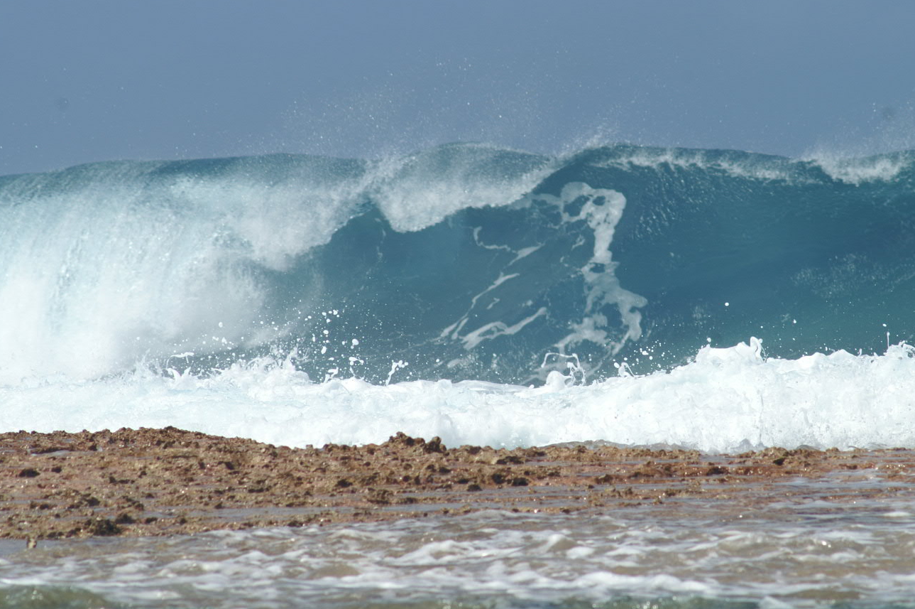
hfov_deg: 3.9
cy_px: 283
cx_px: 525
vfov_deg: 2.6
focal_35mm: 525
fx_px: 13332
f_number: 11
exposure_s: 1/300
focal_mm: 300
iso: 100
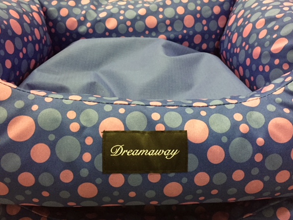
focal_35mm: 30
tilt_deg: -29.3
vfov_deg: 46.8
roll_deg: -2.7
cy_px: 113
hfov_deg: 60.0
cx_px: 147
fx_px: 254
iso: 320
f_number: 2.2
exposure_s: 1/17
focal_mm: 4.15
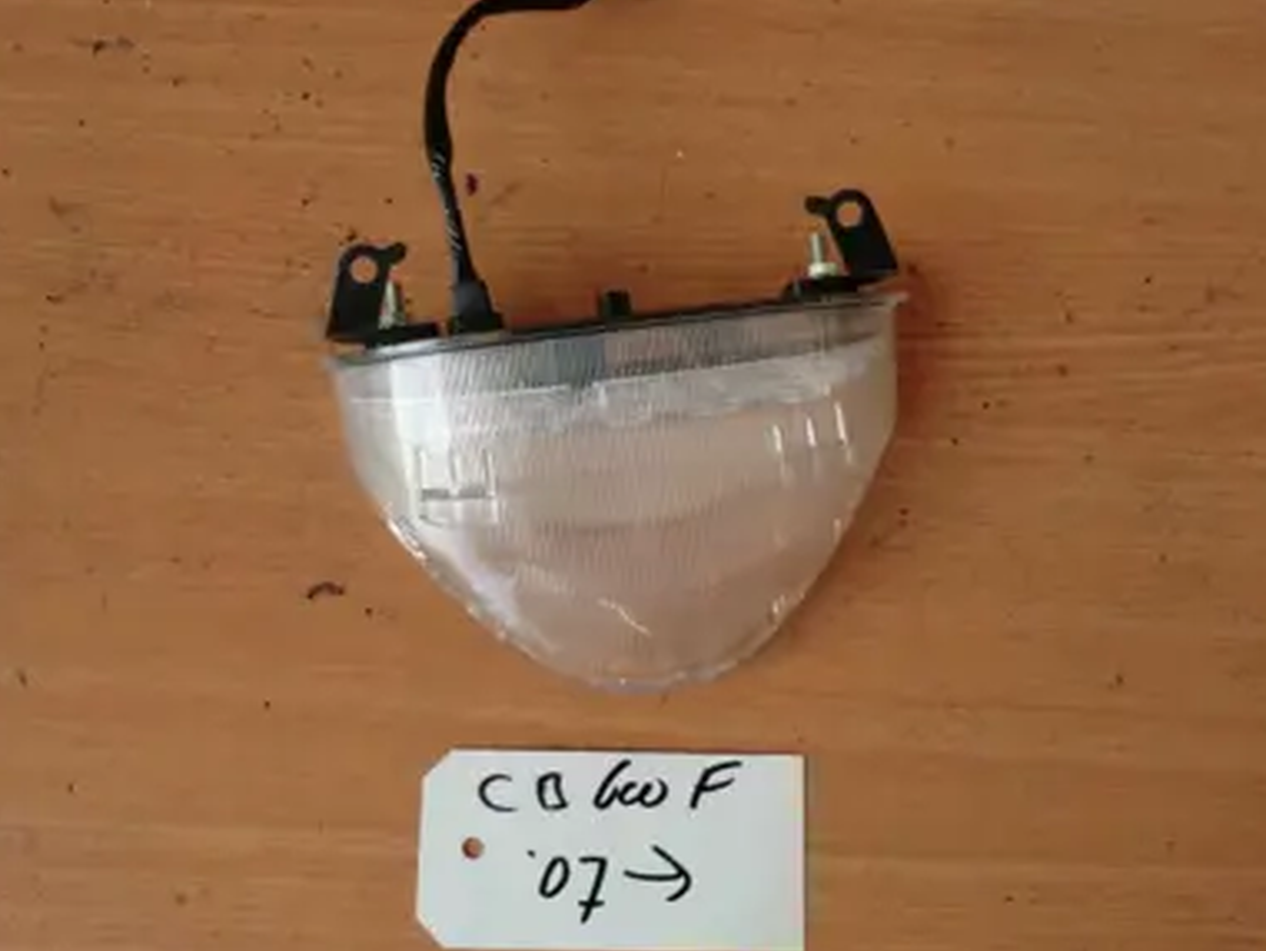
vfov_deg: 41.8
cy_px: 436
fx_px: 1244
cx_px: 645
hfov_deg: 53.9
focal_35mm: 34
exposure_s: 1/60
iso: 50
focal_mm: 4.9
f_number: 3.2
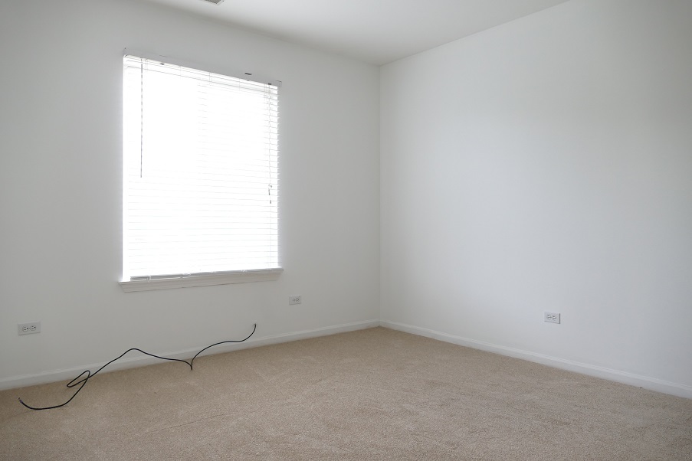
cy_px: 230
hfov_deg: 69.4
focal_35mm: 26
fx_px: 500
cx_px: 346
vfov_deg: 49.6
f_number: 2.9
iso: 320
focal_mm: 9.46
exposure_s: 1/60
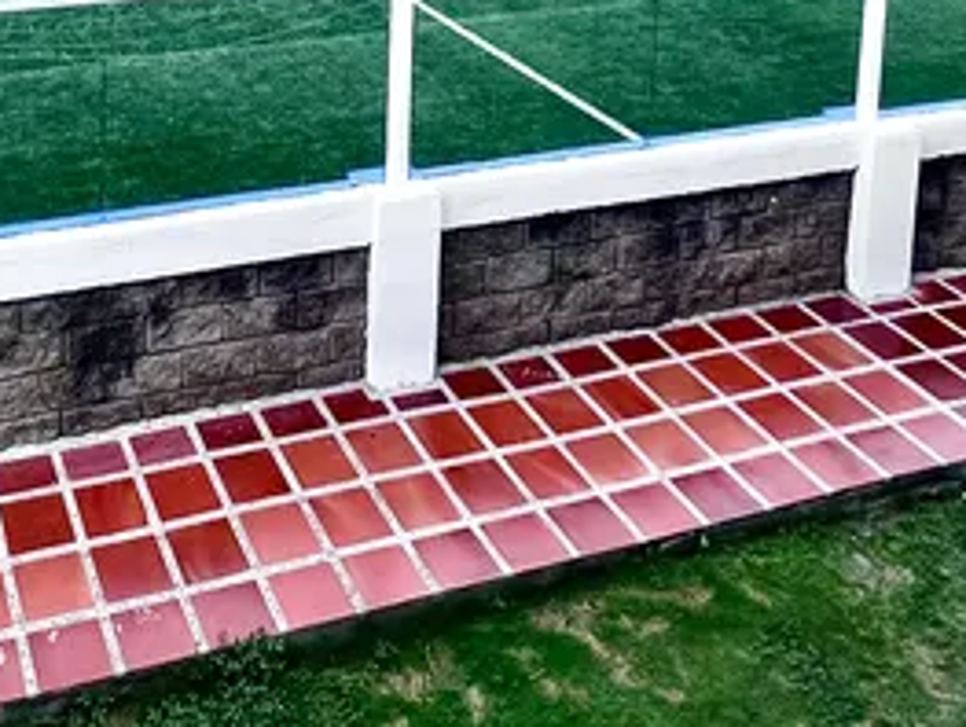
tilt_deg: -6.4
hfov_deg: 43.6
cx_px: 140
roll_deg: -0.9
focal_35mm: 40
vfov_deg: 28.3
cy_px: -261
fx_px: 1118
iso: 32
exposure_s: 1/708
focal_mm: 1.57
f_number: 1.8
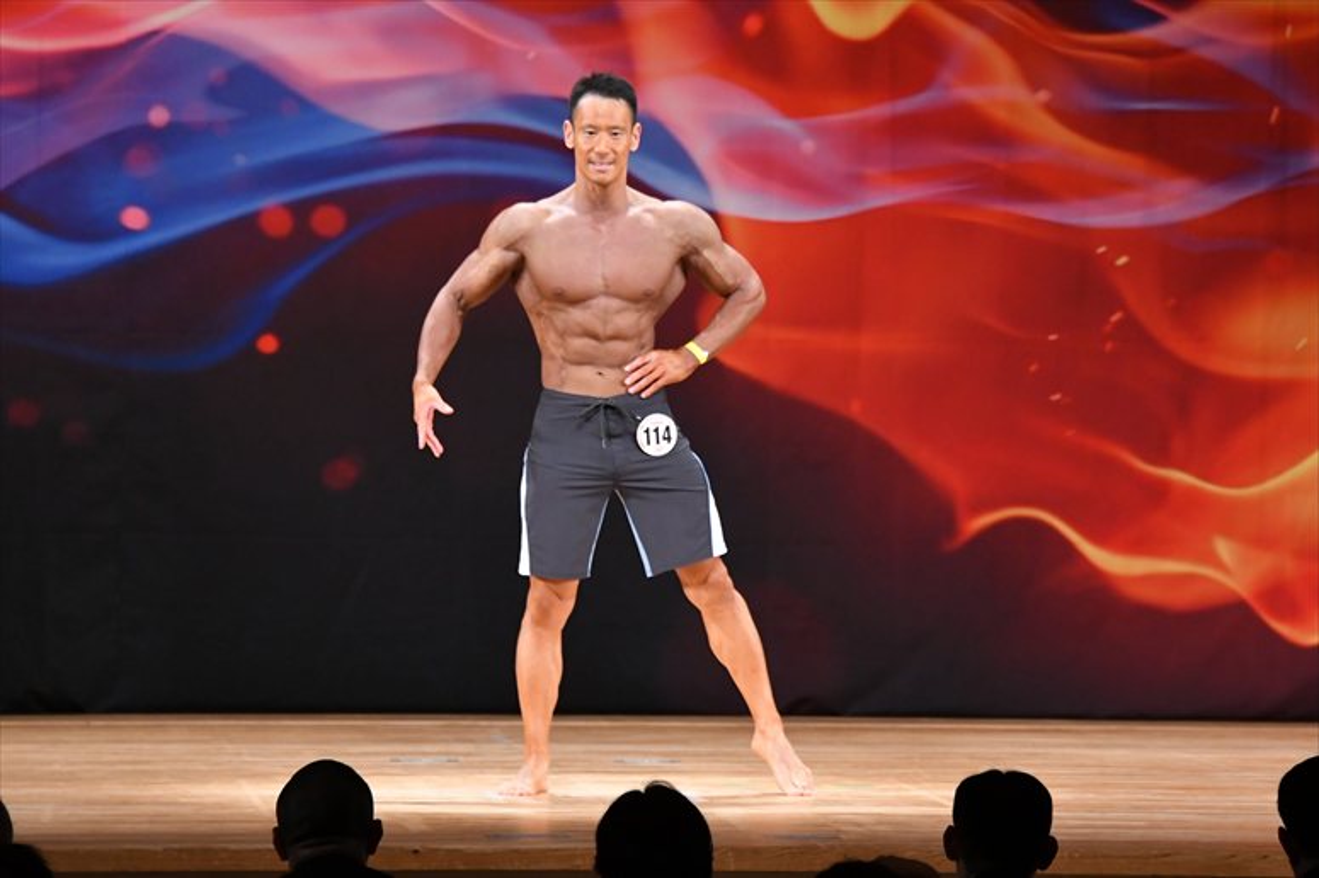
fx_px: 8240
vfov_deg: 6.1
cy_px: 439
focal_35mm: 225
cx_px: 660
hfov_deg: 9.2
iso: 3200
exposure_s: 1/400
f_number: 5.6
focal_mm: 150
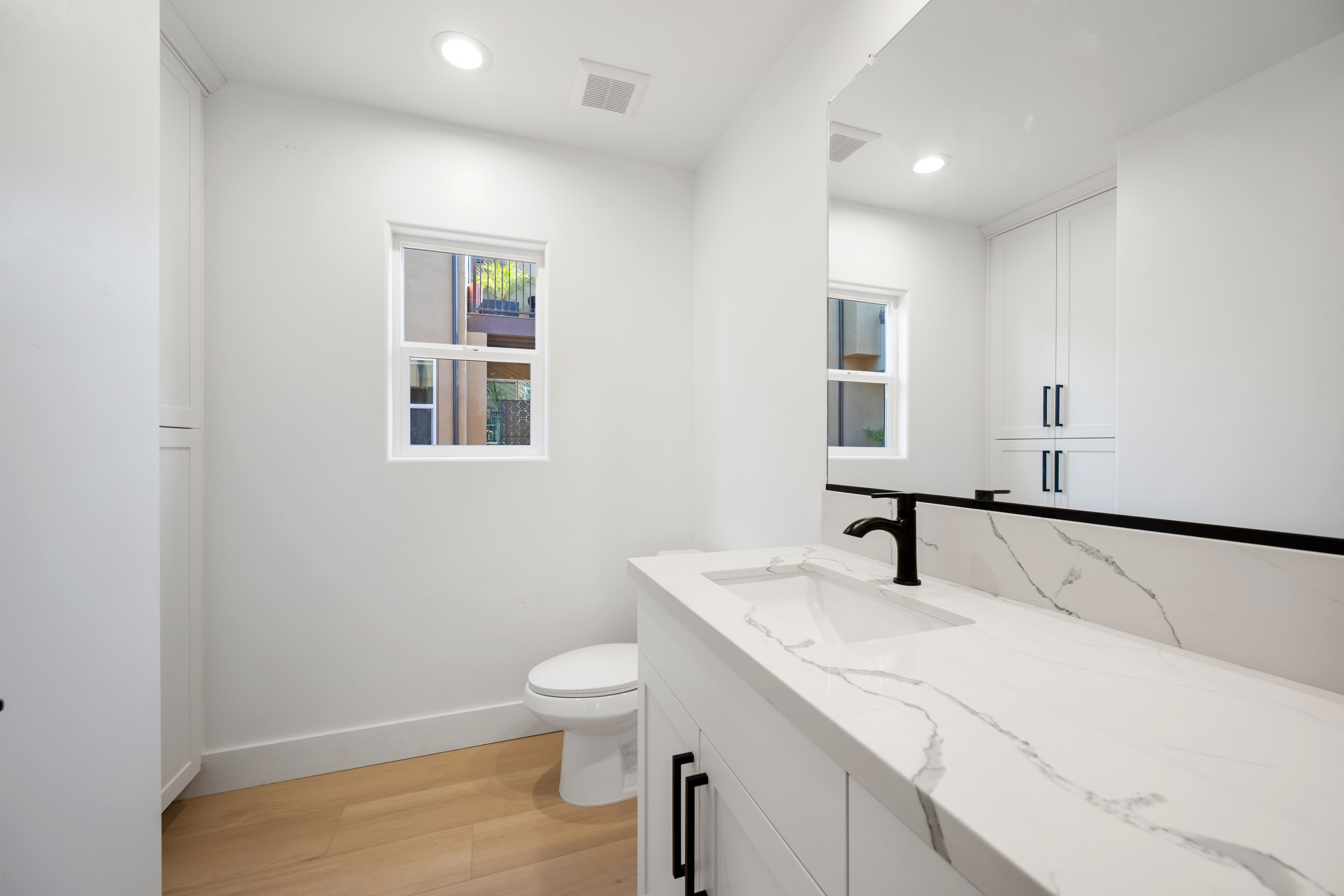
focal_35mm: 14
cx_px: 672
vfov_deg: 81.2
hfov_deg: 104.3
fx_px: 523
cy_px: 448
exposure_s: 1/6
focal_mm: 14
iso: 125
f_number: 8
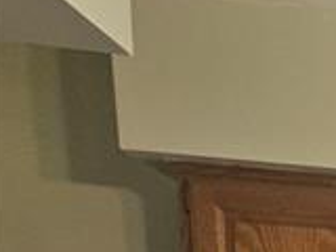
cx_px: 1063
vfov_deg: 8.4
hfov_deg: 9.7
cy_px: 781
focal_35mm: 147
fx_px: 1427
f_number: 1.7
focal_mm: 6.3
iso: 200
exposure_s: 1/120
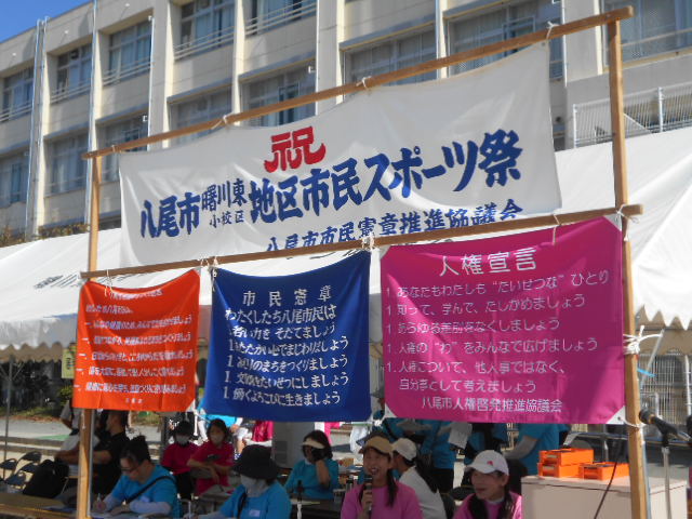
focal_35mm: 44
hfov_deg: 42.9
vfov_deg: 32.9
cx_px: 346
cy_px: 260
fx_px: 880
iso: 80
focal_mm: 7.7
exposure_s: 1/800
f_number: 4.2
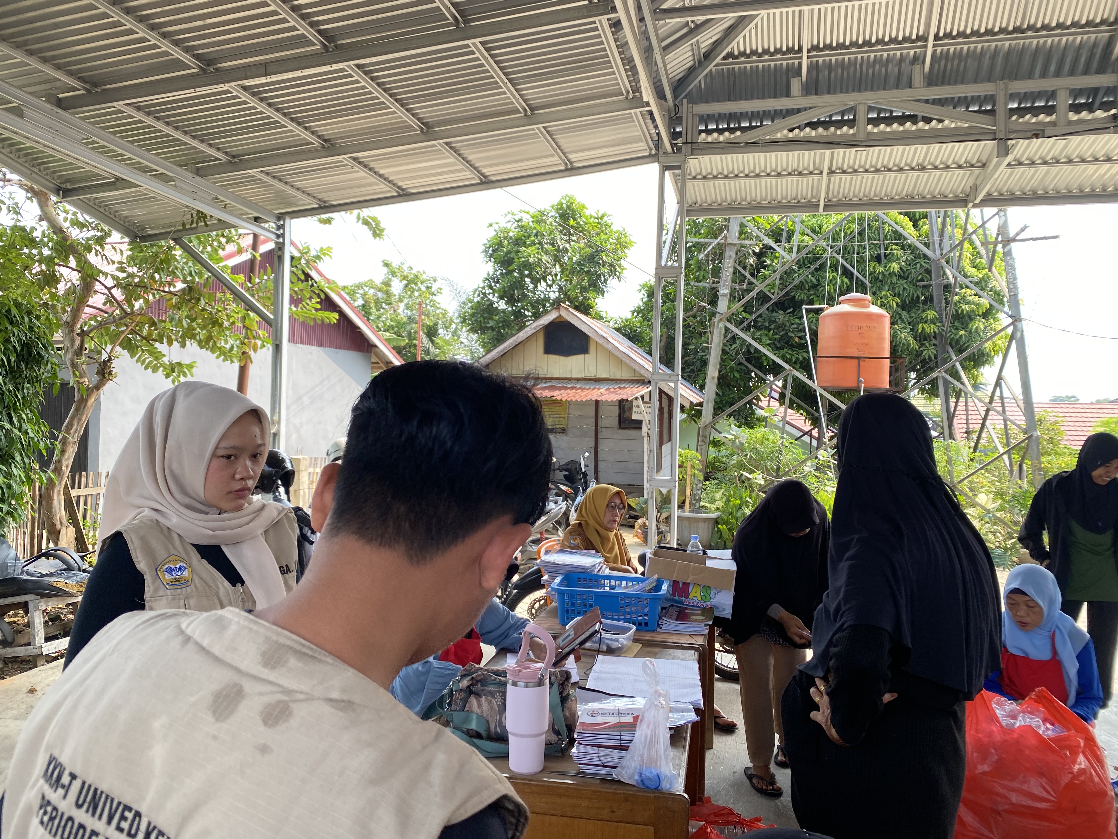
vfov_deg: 53.1
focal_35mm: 26
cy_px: 420
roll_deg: -1.5
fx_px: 840
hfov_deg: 67.3
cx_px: 559
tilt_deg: -0.8
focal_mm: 4.25
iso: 32
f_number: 1.8
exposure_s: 1/271
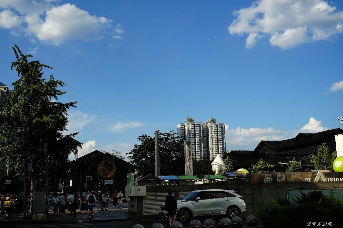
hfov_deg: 54.4
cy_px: 114
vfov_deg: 37.8
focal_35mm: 35
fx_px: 333
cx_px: 172
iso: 100
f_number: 5
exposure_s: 1/800
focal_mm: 35
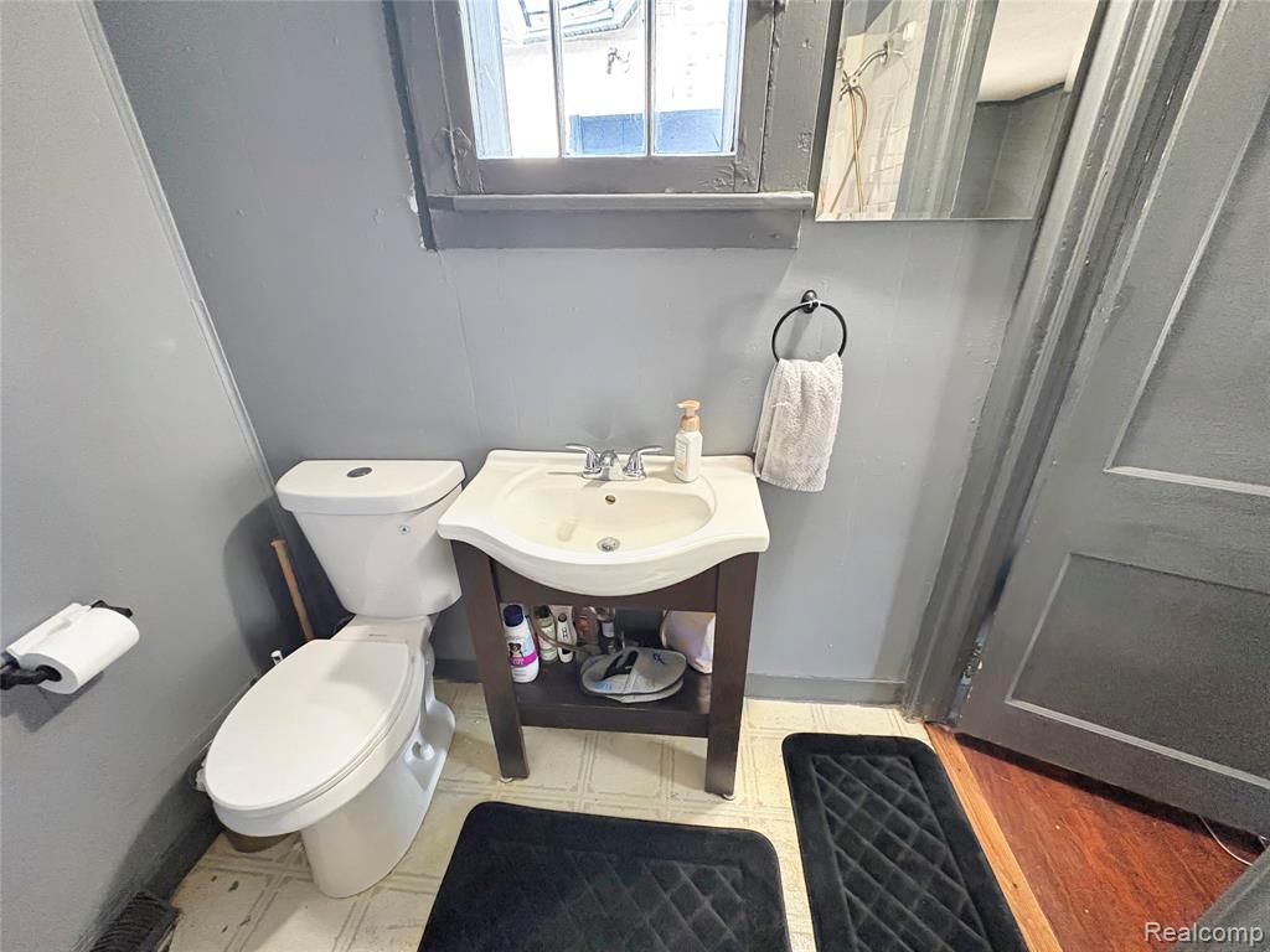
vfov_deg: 85.7
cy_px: 476
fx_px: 514
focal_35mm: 14
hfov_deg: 102.1
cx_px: 635
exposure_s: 1/60
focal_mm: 2.22
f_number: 2.2
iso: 640
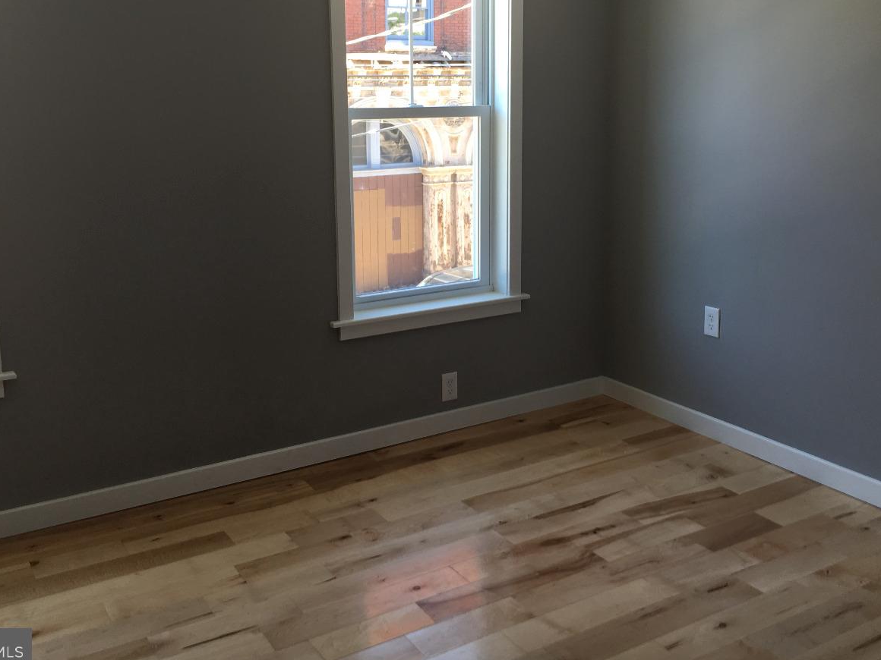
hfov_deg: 51.4
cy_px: 262
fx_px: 916
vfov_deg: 39.5
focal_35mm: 36
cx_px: 446
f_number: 2.2
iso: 25
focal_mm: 4.15
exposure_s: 1/40
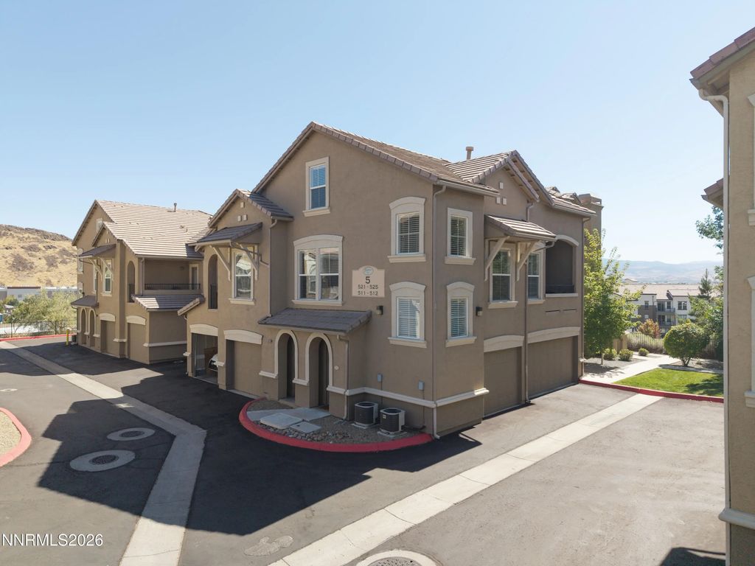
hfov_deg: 71.6
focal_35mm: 24
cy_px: 283
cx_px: 378
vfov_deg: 56.8
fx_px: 523
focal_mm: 8.67
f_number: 1.8
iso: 200
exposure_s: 1/3200
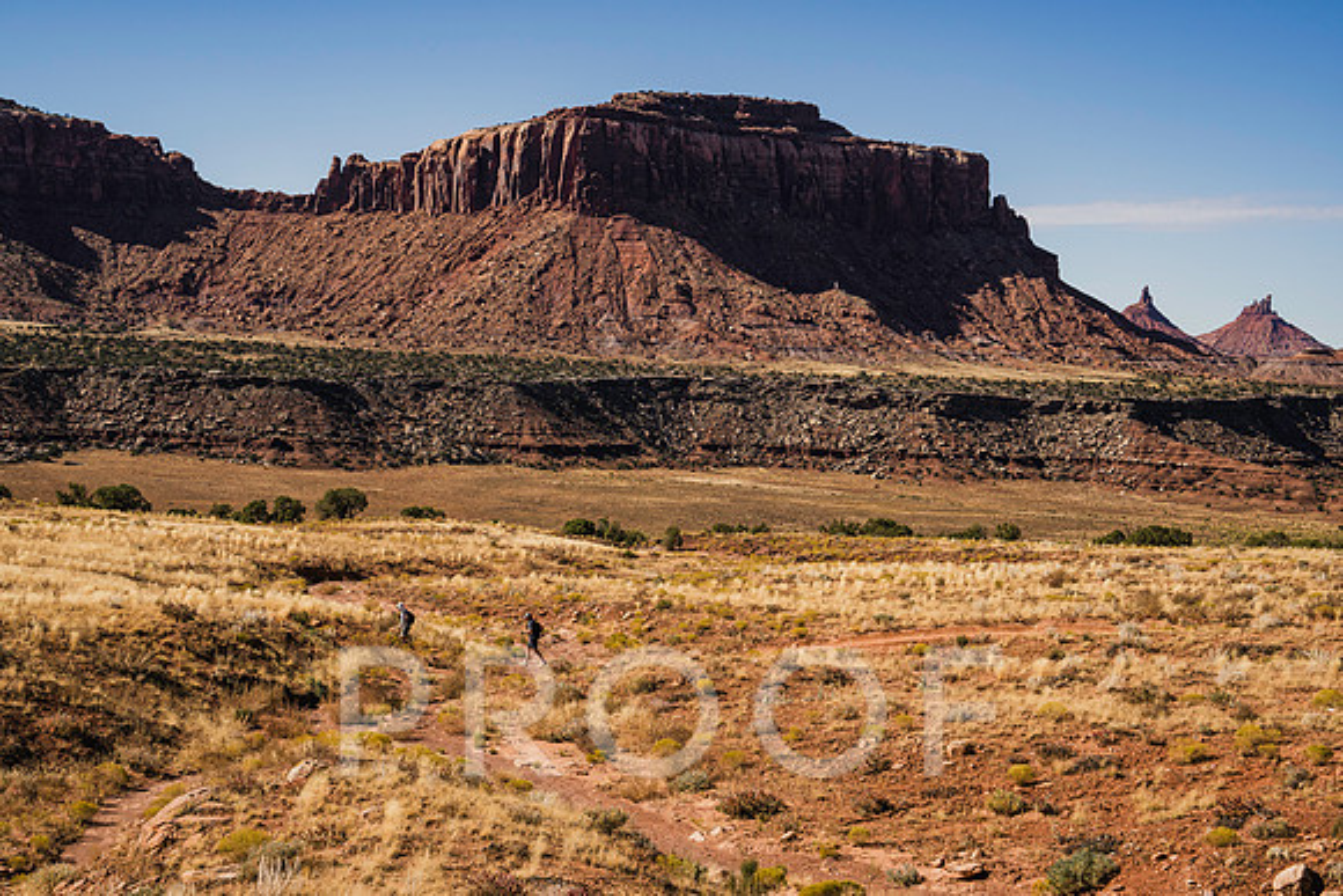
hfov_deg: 33.9
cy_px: 448
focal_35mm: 59
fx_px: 2201
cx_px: 672
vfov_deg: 23.0
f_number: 7.1
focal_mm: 59
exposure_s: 1/500
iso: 160
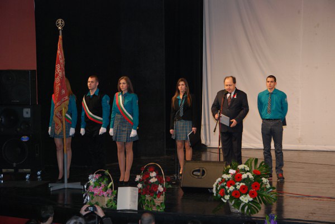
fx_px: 867
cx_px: 168
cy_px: 112
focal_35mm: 93
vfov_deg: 14.8
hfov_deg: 21.9
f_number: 7.1
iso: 800
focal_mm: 62
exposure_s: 1/60
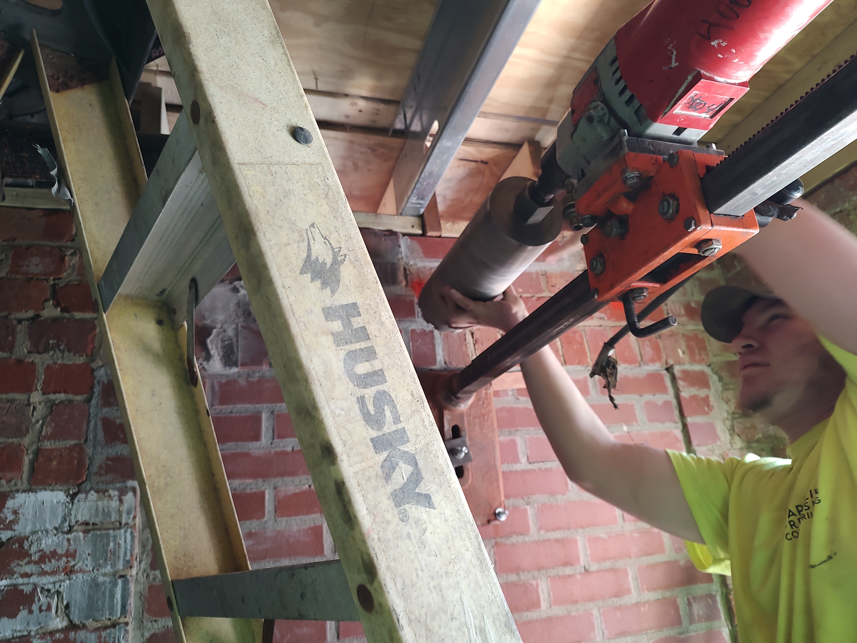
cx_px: 428
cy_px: 322
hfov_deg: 71.6
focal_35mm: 24
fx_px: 594
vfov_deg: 56.8
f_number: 1.9
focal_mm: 5.88
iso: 1481
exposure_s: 1/40
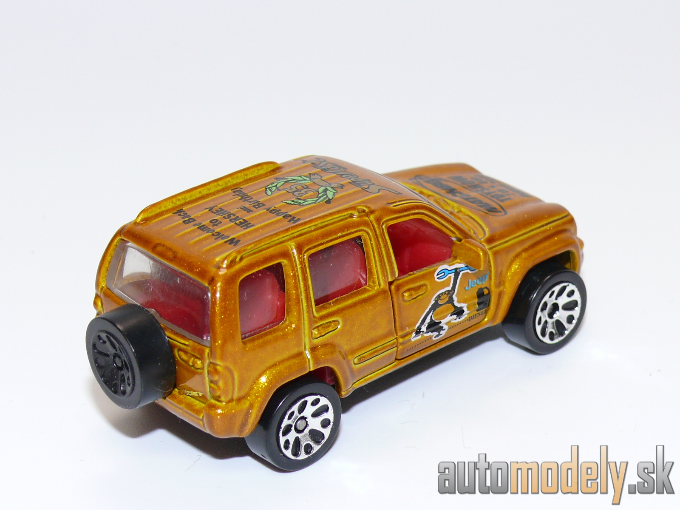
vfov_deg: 14.4
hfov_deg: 19.1
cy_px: 255
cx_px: 340
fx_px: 2023
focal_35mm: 103
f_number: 4
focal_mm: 13.6
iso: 100
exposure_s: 1/30
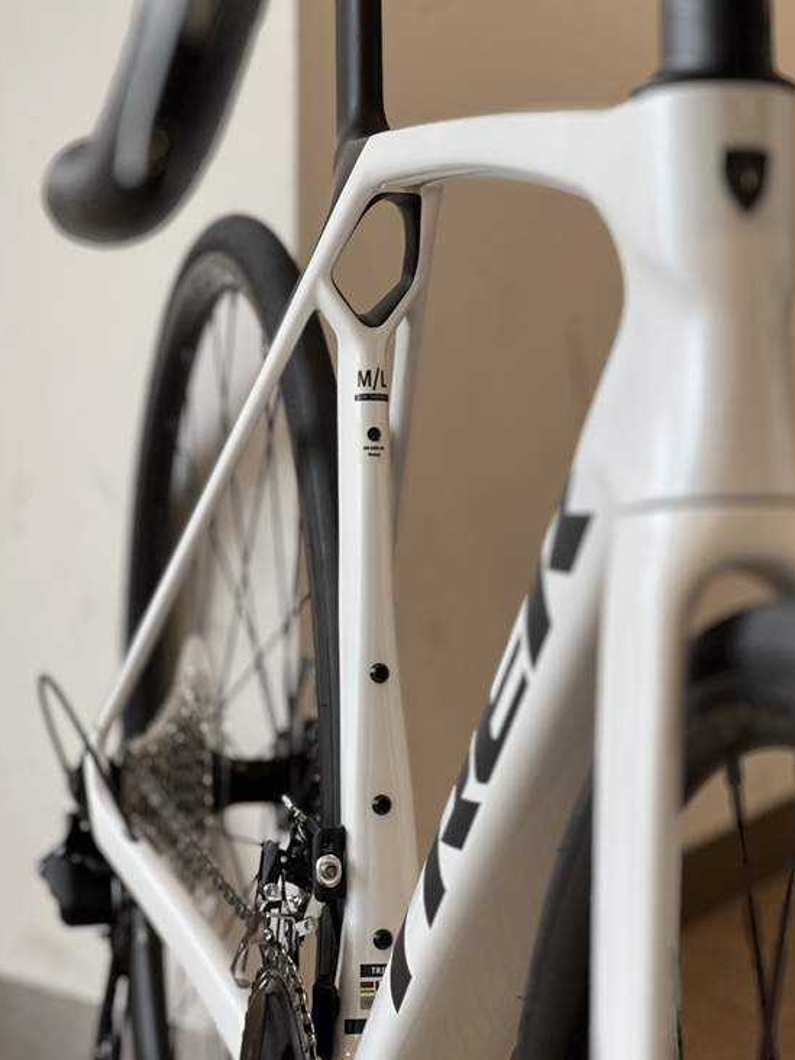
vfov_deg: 18.5
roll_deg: +0.3
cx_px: 449
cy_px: 429
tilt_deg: -9.3
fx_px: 3246
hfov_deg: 14.0
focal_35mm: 106
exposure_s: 1/121
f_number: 2.8
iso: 80
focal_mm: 9
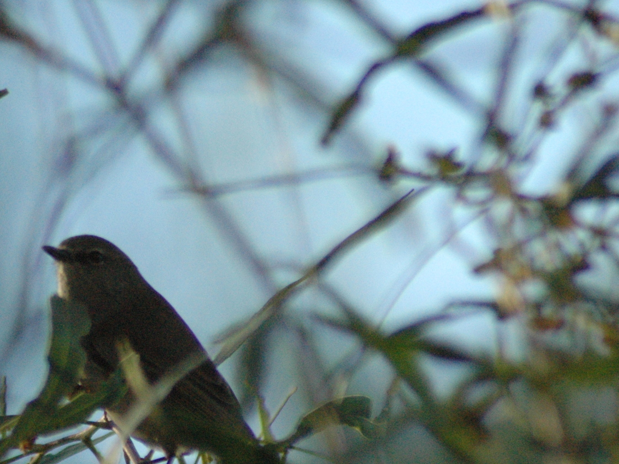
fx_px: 11266
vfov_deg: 2.4
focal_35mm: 630
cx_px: 106
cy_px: 350
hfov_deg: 3.1
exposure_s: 1/2000
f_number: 5.6
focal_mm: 240
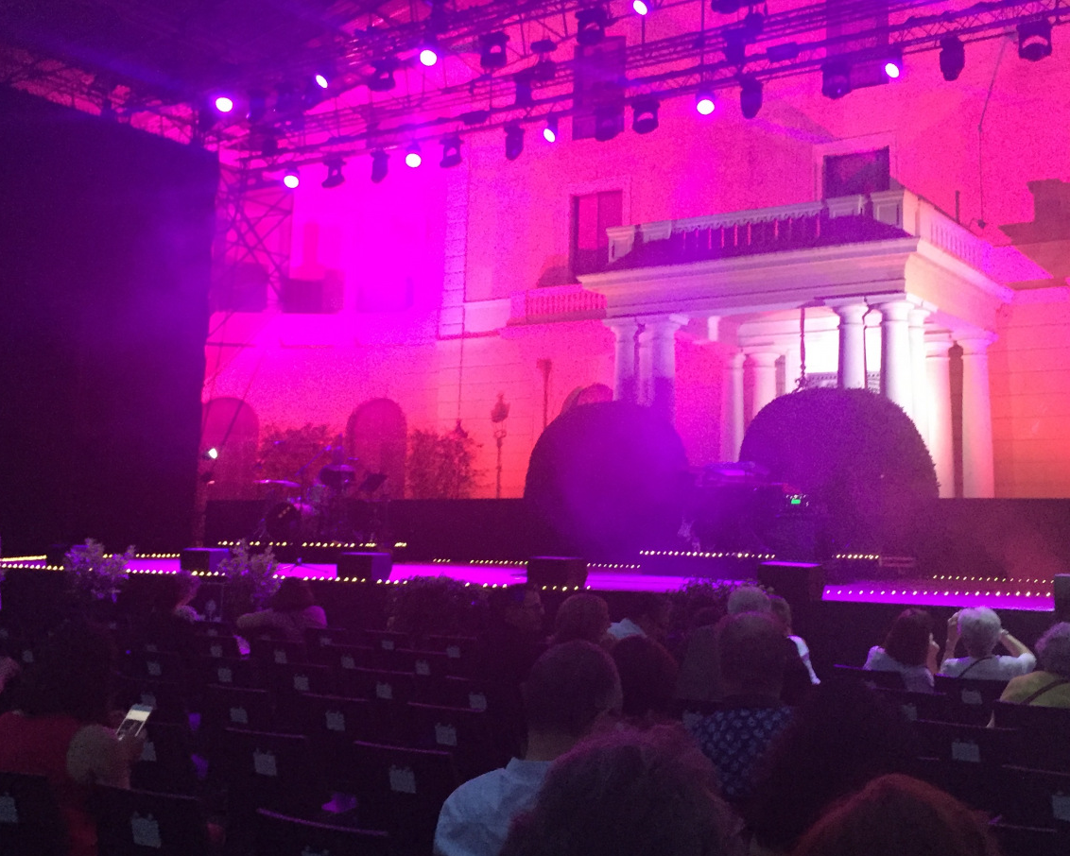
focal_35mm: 40
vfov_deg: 37.2
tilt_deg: +9.0
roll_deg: -1.3
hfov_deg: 45.6
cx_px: 631
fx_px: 1267
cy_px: 348
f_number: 2.2
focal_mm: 4.15
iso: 250
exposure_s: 1/17
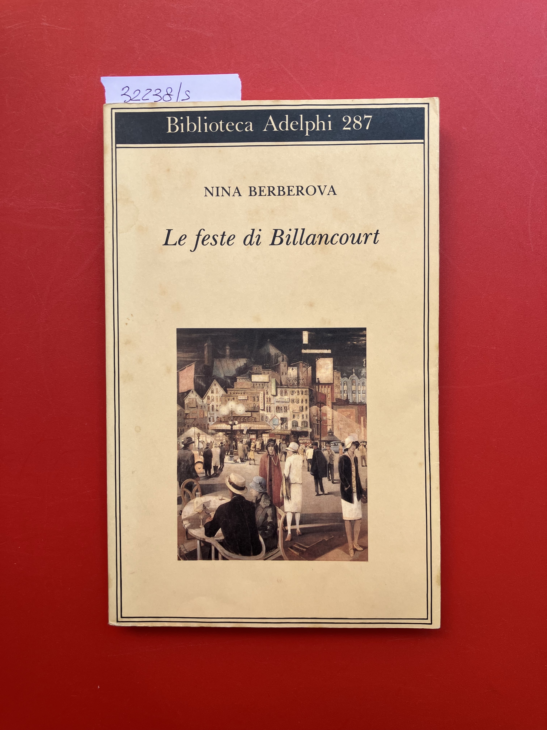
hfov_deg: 49.7
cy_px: 365
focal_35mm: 28
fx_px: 590
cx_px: 274
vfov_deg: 63.4
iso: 40
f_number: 1.8
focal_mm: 3.99
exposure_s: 1/100
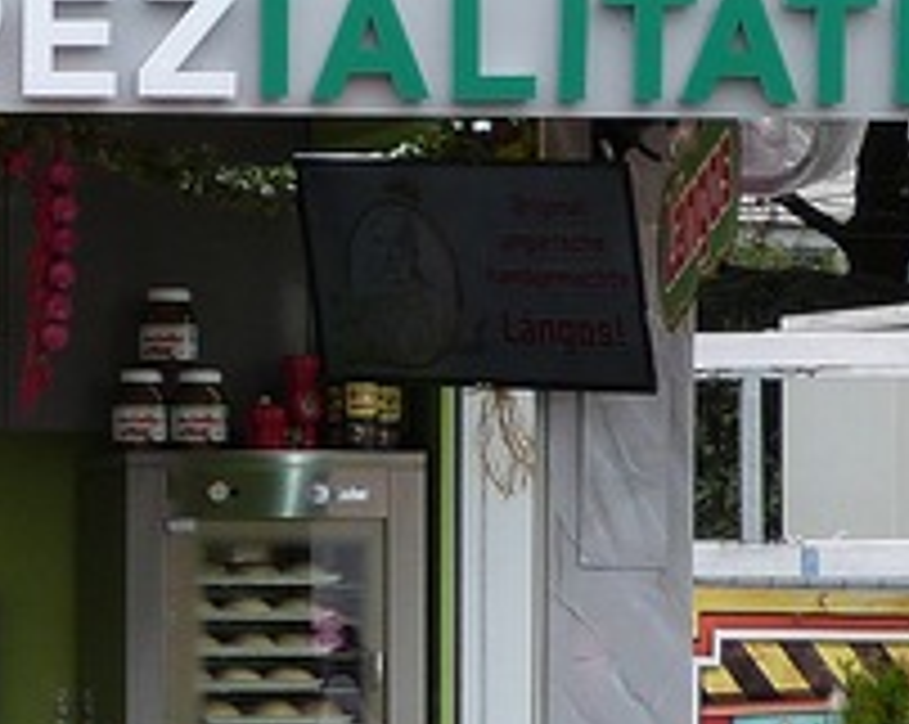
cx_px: -351
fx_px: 9752
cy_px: 171
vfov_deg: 4.3
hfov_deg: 5.3
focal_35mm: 363
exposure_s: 1/200
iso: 100
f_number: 4
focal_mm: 13.5
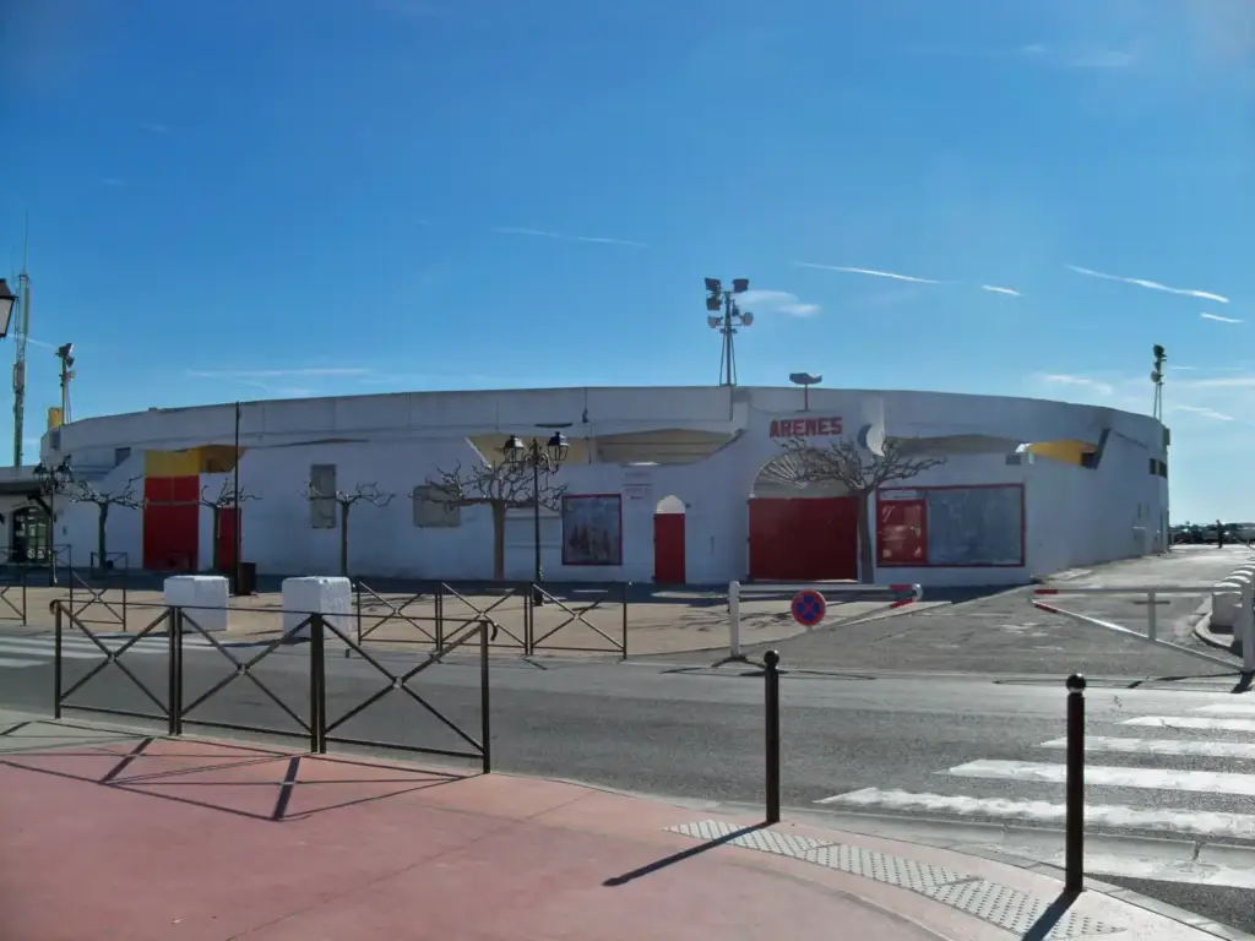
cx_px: 628
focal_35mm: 35
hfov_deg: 52.6
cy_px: 470
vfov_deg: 40.7
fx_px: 1269
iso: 64
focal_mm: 6.2
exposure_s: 1/1000
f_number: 3.5
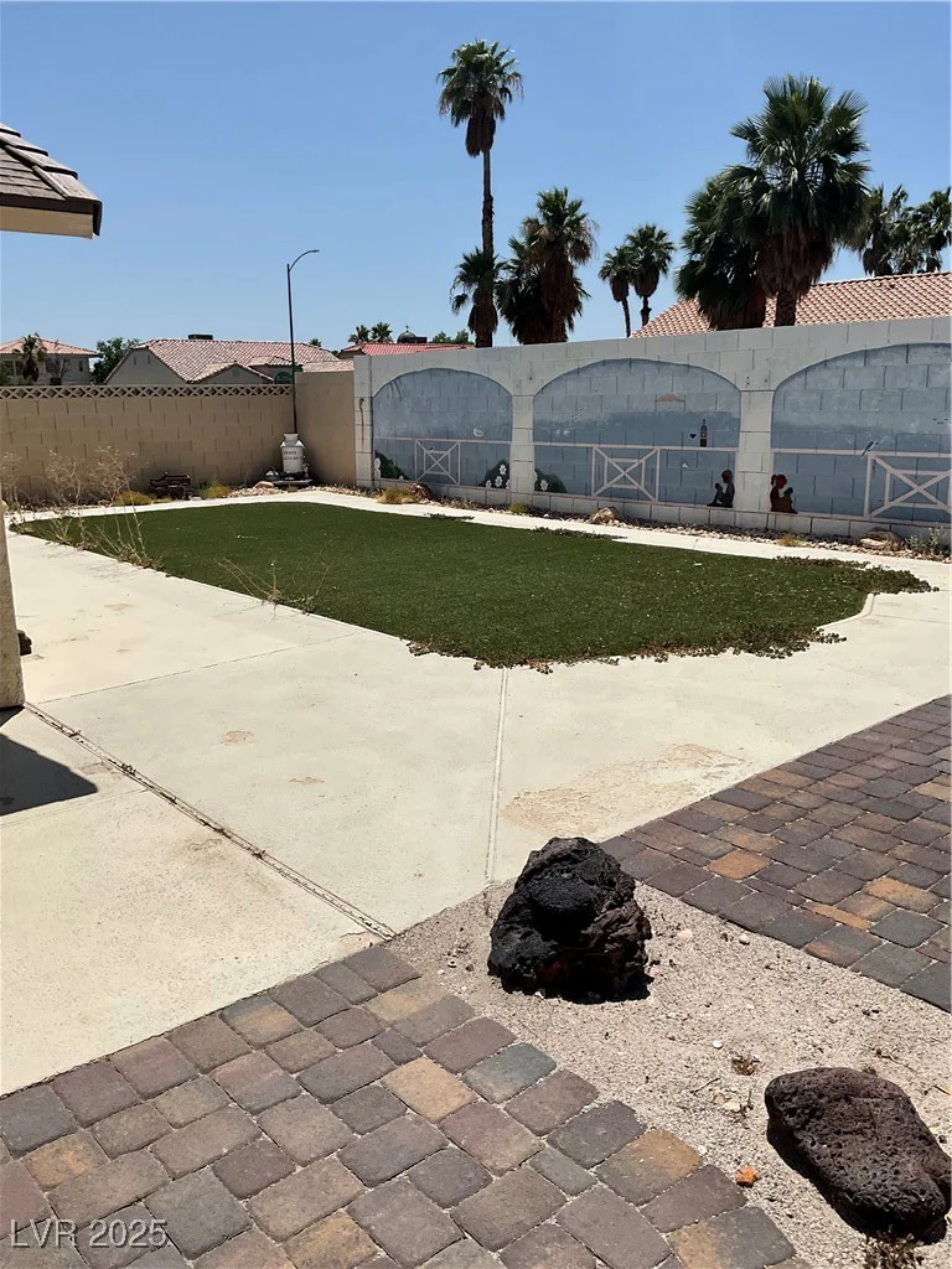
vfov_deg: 61.7
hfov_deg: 48.2
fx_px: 1063
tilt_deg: -13.5
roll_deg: +0.8
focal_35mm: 29
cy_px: 634
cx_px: 476
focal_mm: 3
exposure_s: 1/6536
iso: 16
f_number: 1.8
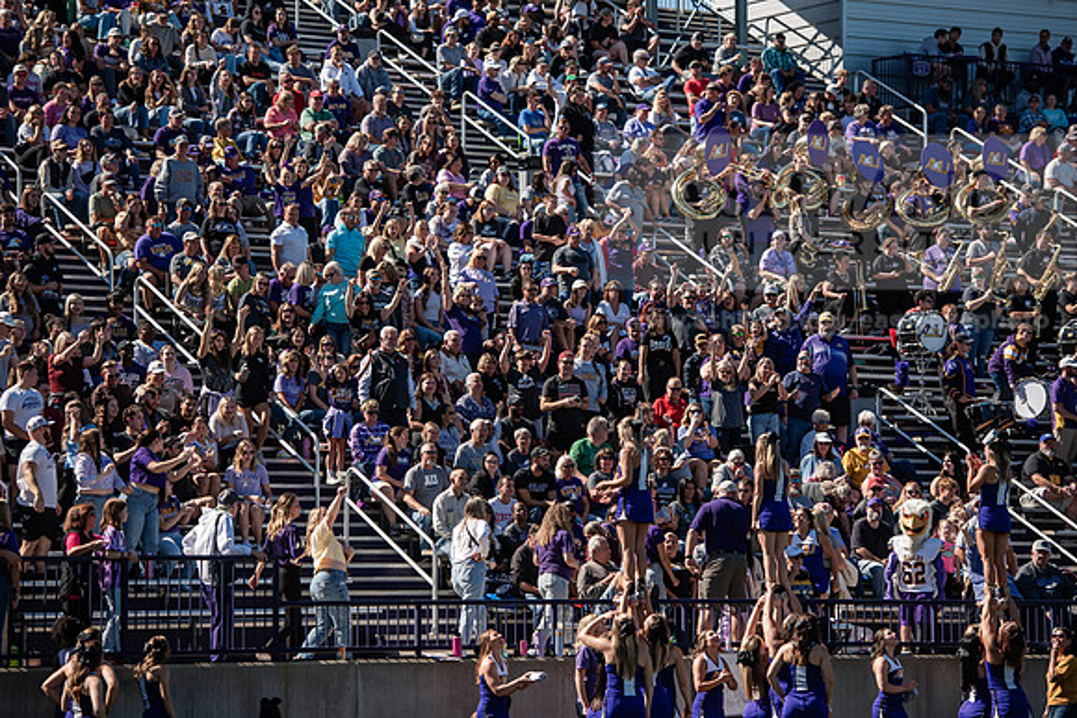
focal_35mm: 135
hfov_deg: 15.2
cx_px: 538
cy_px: 359
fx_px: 4040
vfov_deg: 10.2
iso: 100
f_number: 3.5
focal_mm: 135
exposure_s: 1/800
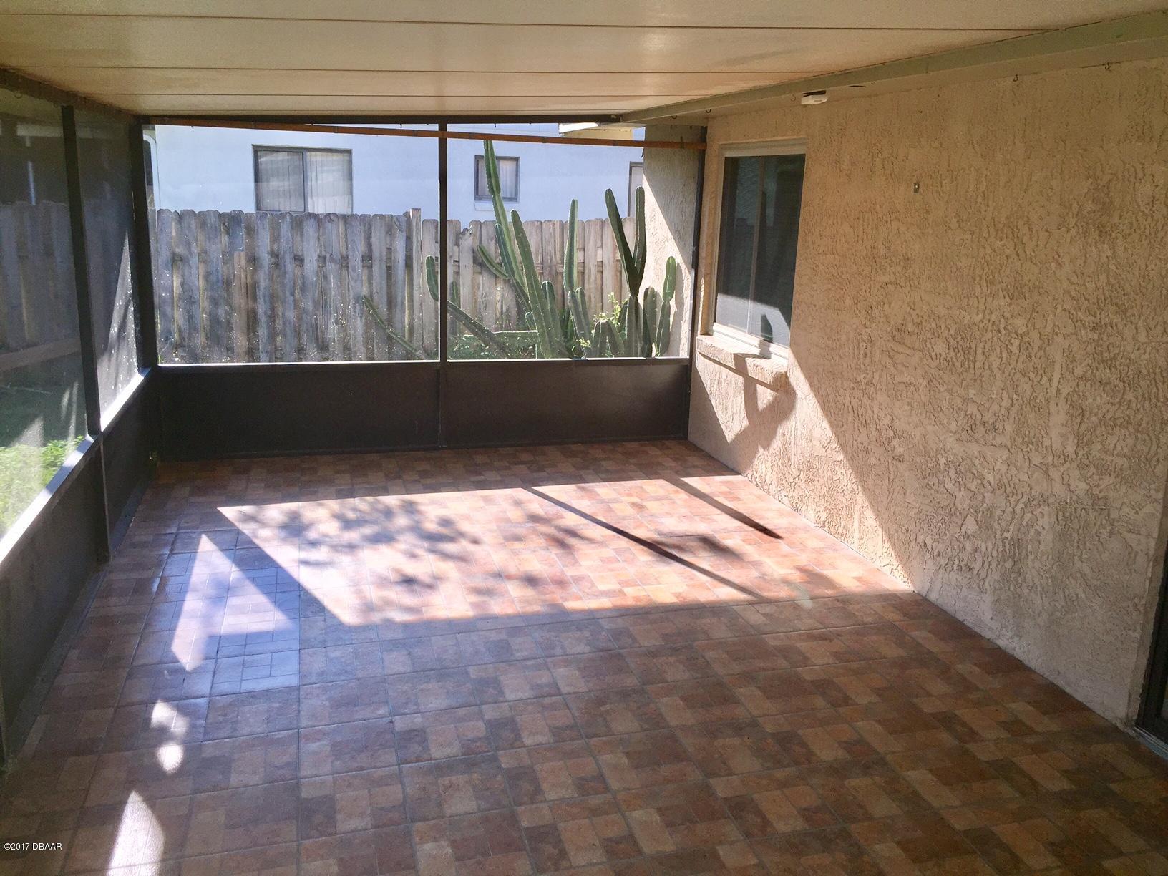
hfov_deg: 61.7
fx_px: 979
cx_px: 584
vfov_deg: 48.2
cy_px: 438
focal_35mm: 29
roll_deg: -3.9
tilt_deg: -13.7
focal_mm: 4.15
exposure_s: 1/590
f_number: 2.2
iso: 32
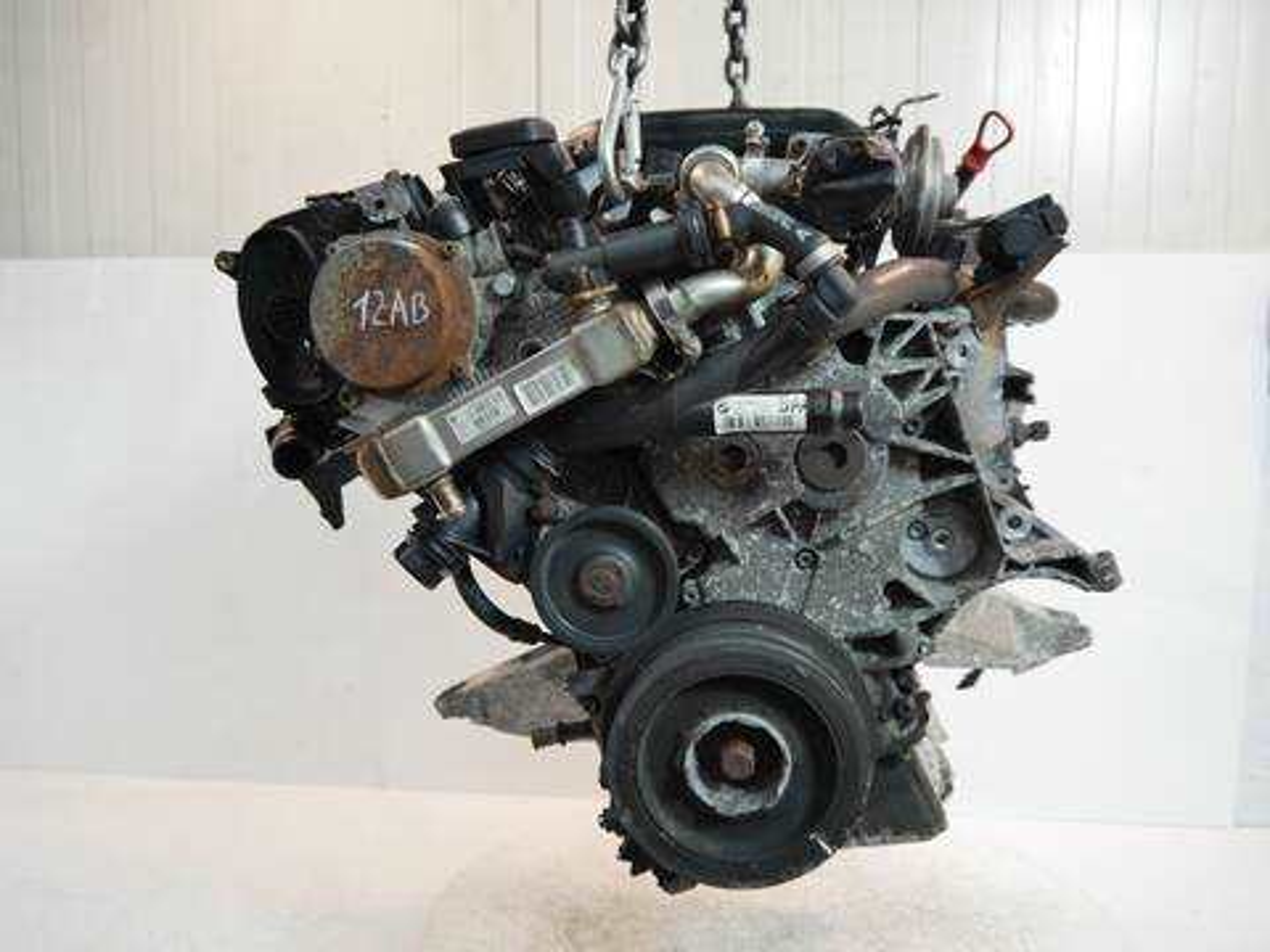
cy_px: 476
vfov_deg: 49.7
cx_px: 635
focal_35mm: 28
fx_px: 1027
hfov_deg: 63.4
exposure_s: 1/60
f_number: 3.5
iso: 320
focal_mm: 14
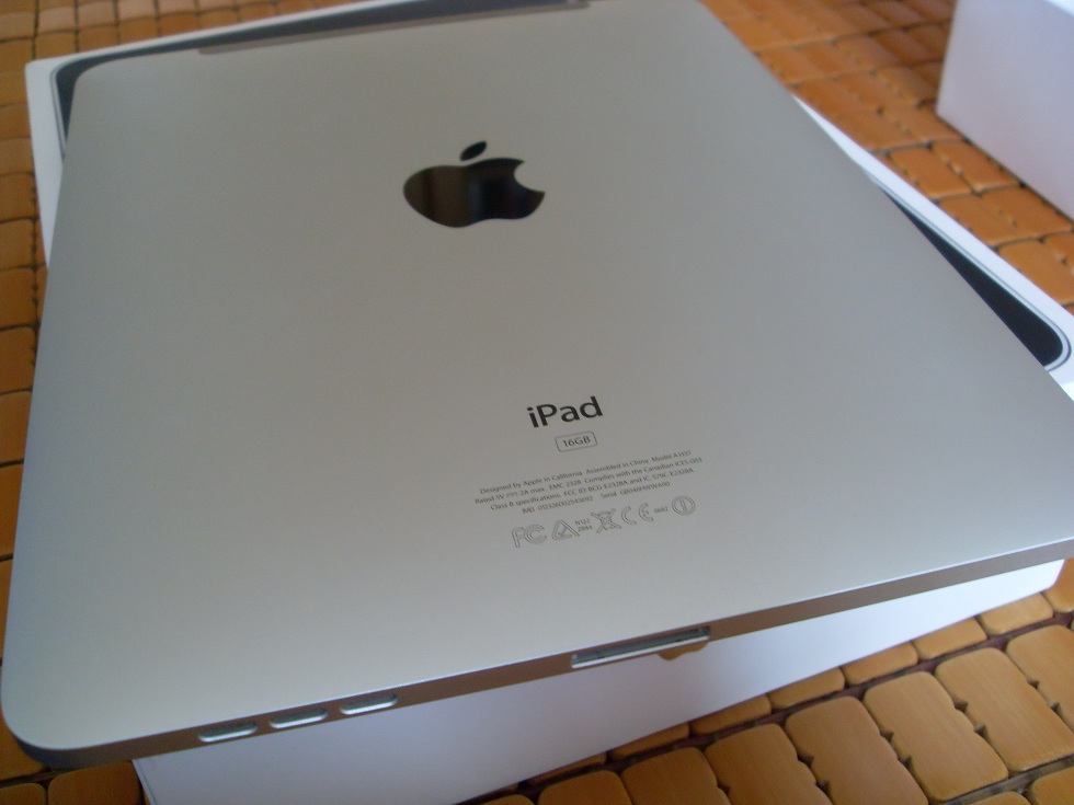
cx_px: 537
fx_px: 1086
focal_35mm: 35
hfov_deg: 52.6
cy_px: 402
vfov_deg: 40.7
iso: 200
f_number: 2.8
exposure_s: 1/15
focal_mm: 6.3
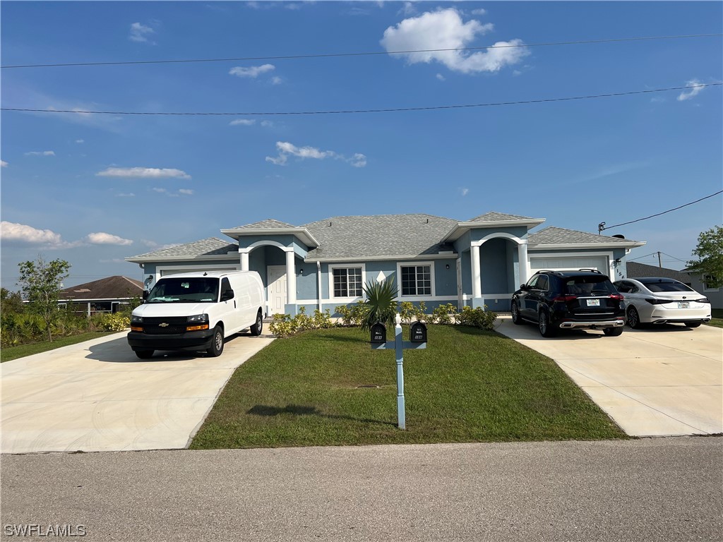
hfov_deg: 67.3
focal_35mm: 26
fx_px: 543
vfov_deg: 53.1
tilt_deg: +3.1
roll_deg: +1.5
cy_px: 271
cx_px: 362
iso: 50
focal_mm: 5.7
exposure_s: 1/6579
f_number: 1.5
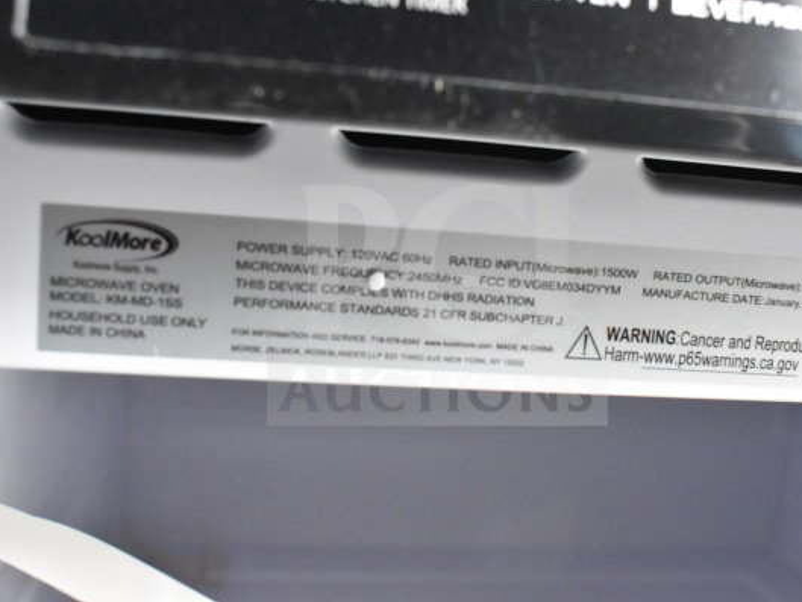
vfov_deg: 34.7
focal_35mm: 42
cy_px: 306
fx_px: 963
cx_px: 437
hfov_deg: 45.2
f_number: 8
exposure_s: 1/250
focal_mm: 25
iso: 6400
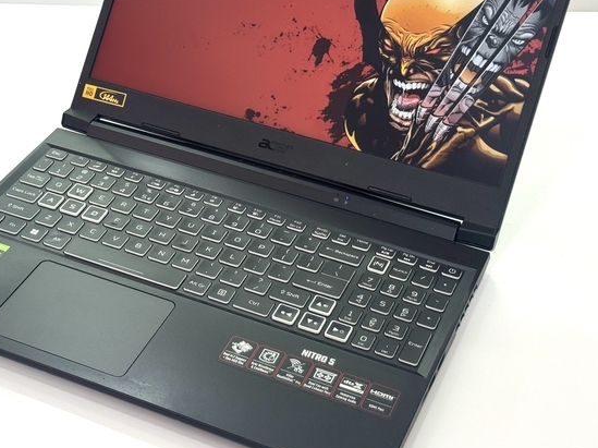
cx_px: 218
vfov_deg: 20.9
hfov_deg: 27.7
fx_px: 1208
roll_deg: -0.5
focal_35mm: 70
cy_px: 162
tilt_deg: -35.8
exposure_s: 1/100
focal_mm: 6.76
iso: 64
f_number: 1.78
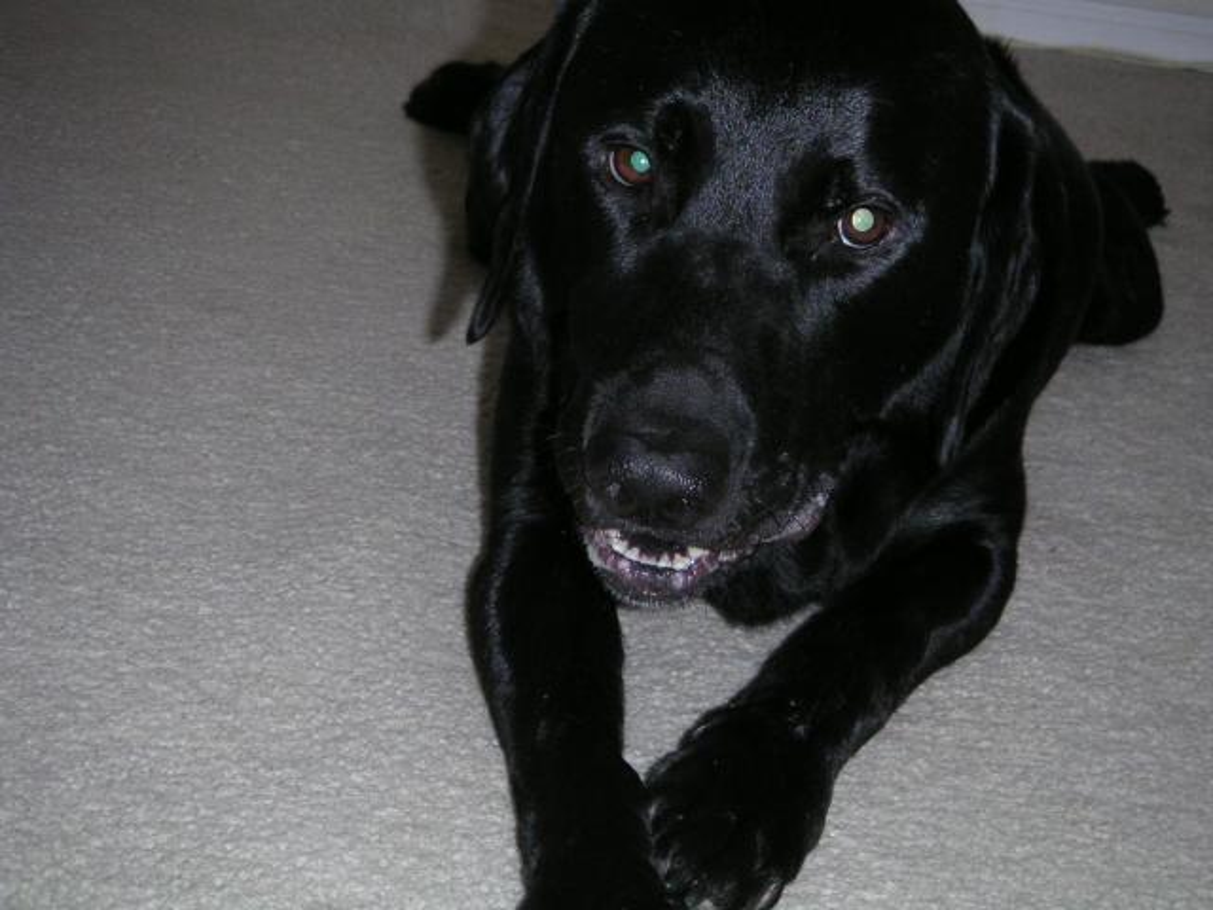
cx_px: 606
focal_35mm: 78
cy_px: 455
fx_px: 2733
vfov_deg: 18.9
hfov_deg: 25.0
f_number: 3.2
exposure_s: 1/90
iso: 160
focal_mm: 12.1
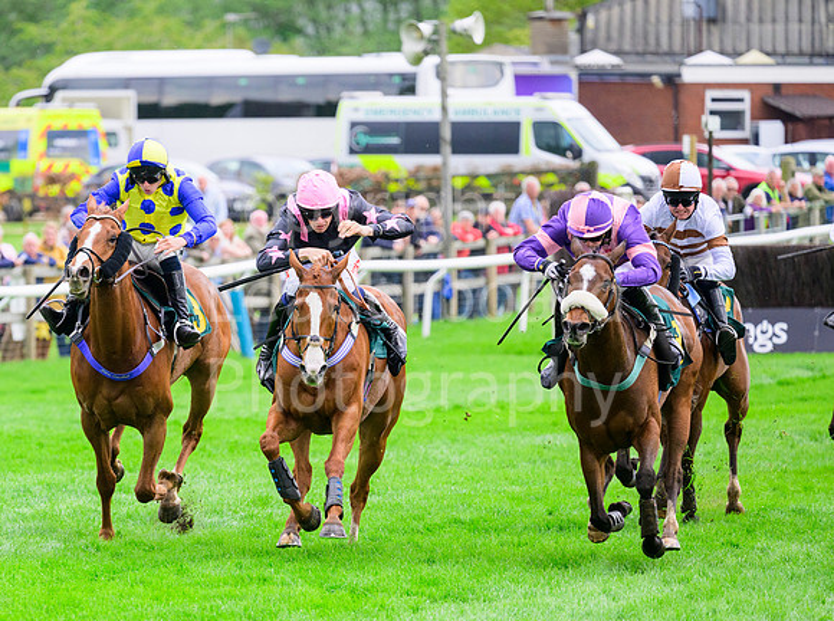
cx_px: 246
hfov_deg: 5.0
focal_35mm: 394
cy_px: 392
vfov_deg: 3.8
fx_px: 9469
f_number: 5.6
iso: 1250
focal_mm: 290
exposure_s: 1/1000
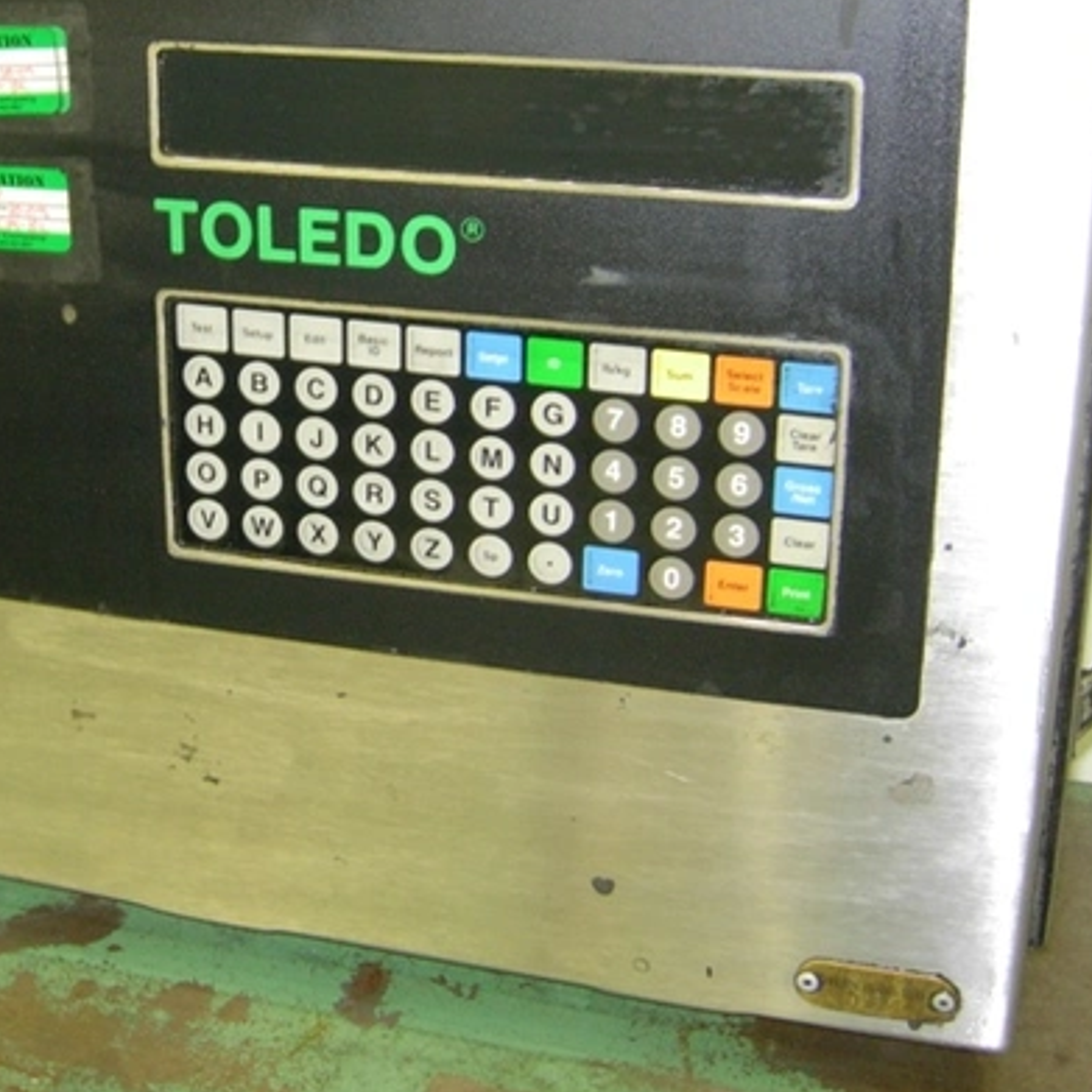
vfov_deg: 28.0
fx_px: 2177
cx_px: 327
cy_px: 373
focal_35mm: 61
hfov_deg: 27.9
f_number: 2.7
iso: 109
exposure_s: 1/5.6
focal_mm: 7.5
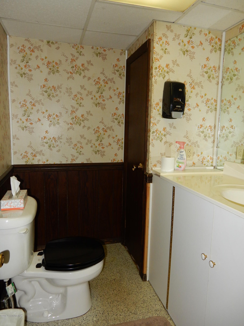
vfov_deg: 69.4
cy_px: 163
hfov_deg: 54.9
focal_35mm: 25
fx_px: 235
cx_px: 122
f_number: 3.7
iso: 200
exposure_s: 1/60
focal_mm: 4.5
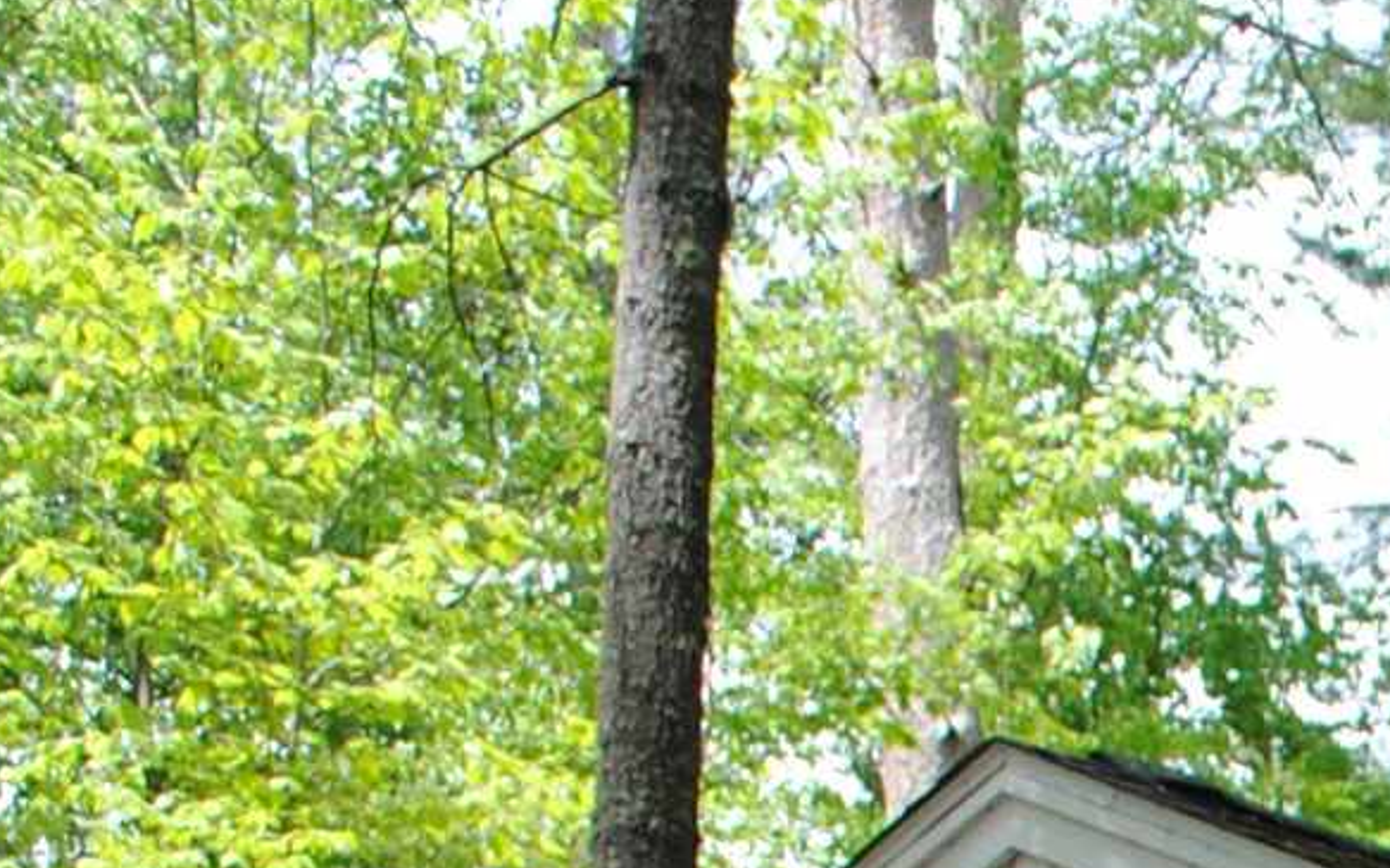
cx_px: 2597
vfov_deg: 8.2
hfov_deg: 12.9
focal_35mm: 145
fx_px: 5493
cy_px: 2162
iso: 100
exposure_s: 1/125
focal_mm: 18
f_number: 5.6
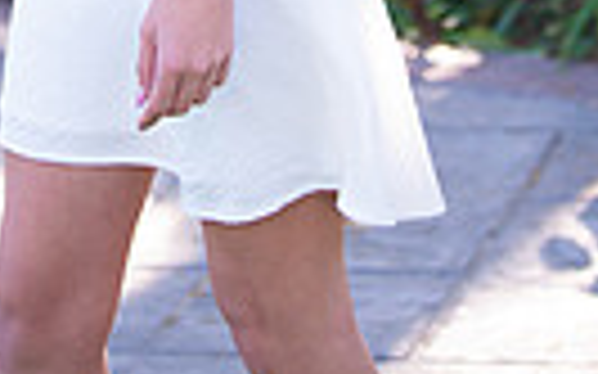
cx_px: 171
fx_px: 3942
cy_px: -599
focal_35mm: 242
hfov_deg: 8.7
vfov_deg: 5.2
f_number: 2.8
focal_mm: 70
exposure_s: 1/320
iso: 250
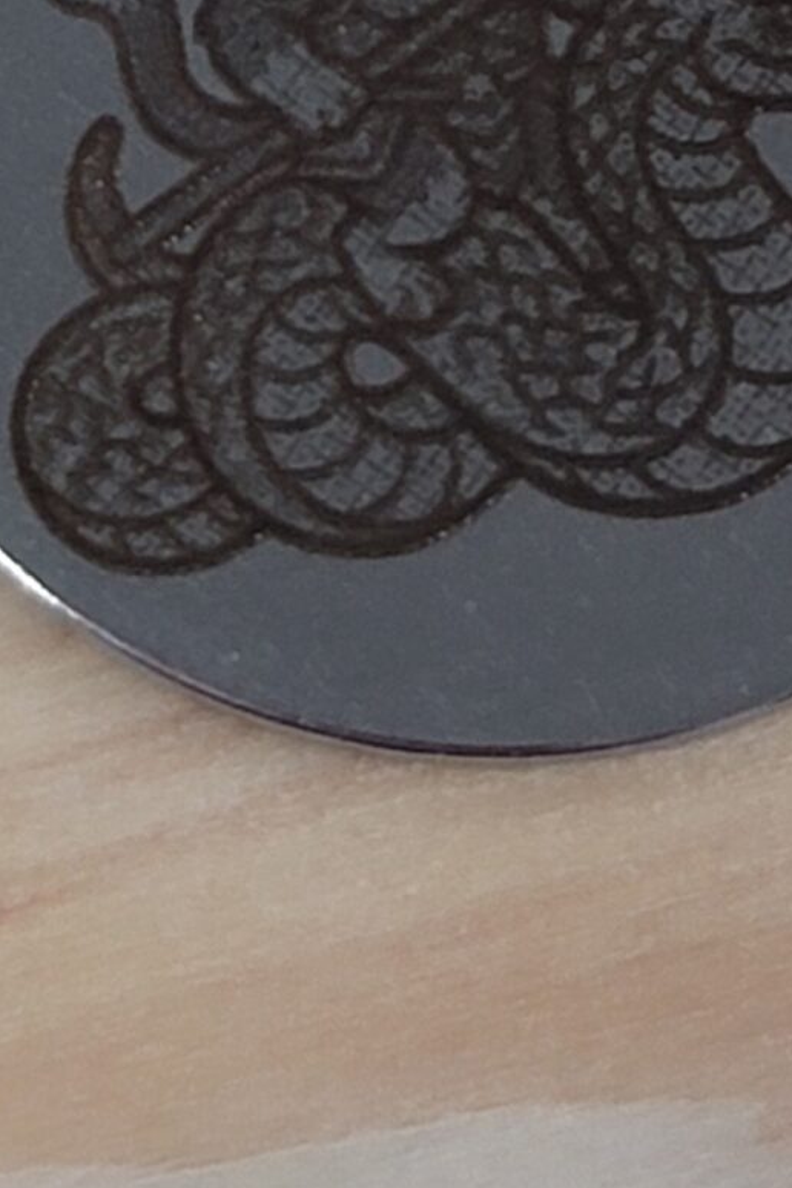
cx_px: 602
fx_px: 2838
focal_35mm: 86
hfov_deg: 15.8
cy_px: -419
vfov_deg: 21.1
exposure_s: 1/120
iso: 160
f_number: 1.8
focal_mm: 7
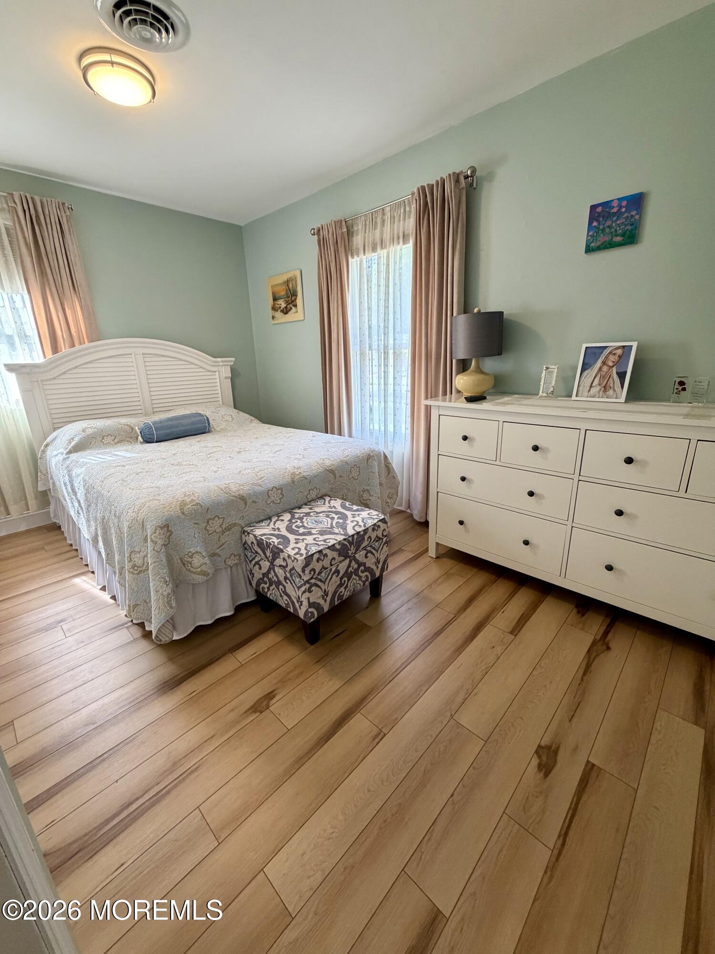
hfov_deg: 85.7
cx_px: 358
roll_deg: +2.9
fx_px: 386
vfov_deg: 102.1
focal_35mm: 14
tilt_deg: -16.7
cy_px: 477
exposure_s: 1/120
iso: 250
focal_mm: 2.22
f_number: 2.2
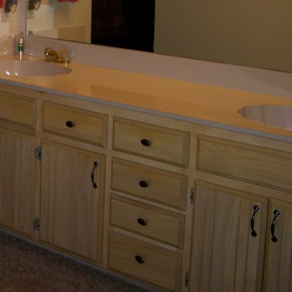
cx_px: -25
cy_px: 45
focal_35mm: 77
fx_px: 735
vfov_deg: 22.1
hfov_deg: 21.4
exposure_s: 1/60
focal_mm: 6.3
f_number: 2.8
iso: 80
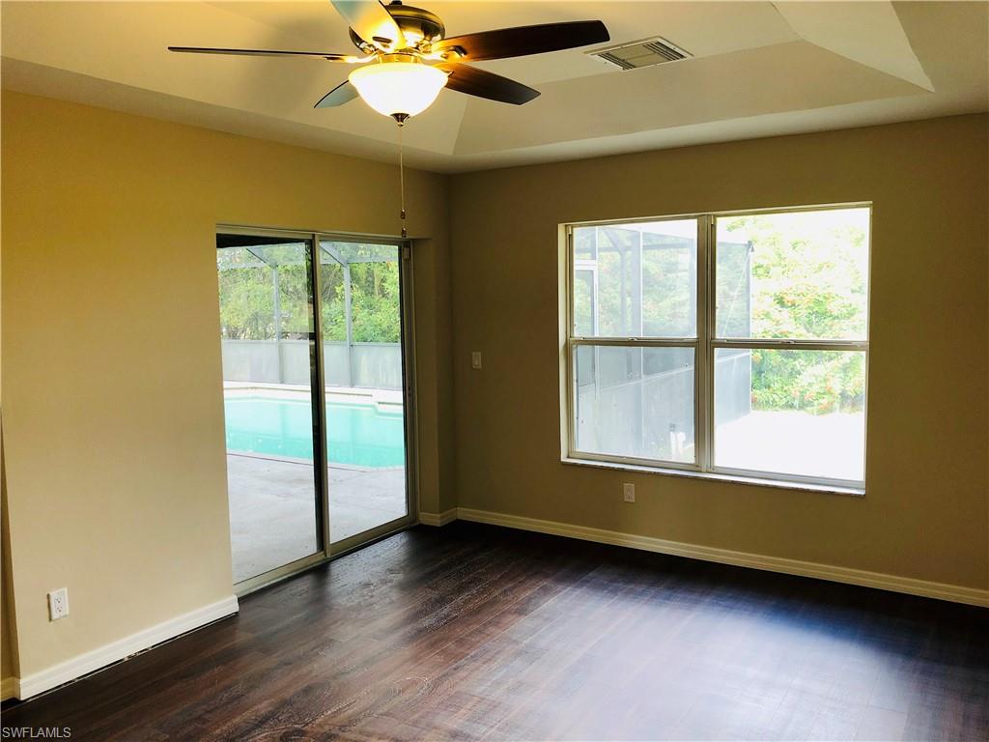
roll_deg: +1.1
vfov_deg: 49.7
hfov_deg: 63.4
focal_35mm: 28
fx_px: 800
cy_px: 371
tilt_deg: -4.4
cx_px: 494
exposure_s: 1/30
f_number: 1.8
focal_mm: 4
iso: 20
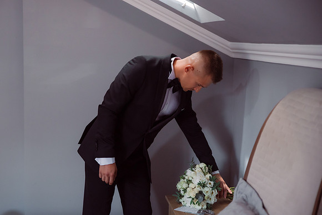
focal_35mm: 68
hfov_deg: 29.8
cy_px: 112
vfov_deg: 20.1
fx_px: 605
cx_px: 139
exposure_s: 1/320
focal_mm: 58
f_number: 2.8
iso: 1000
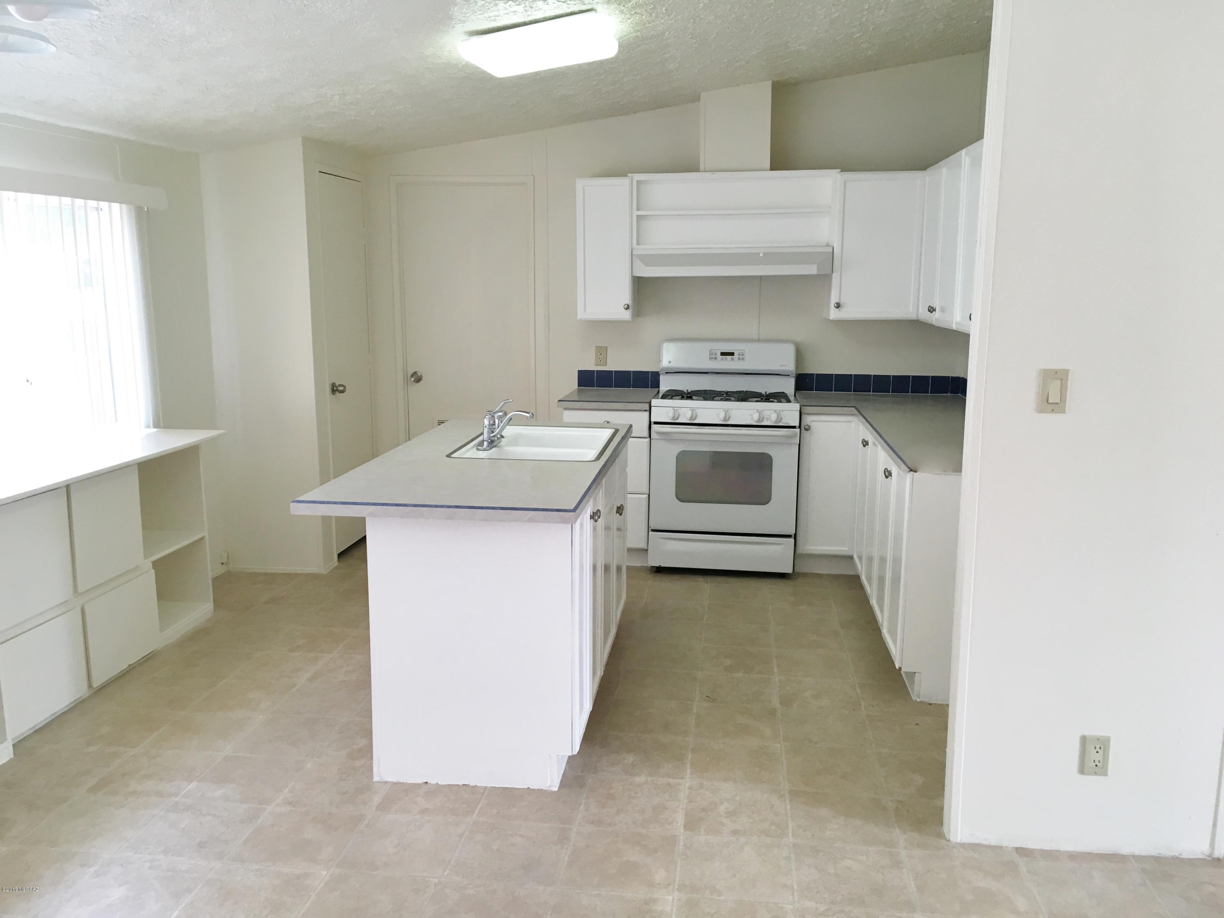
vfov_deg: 48.2
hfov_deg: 61.7
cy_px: 459
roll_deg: -1.2
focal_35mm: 29
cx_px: 612
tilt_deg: -10.3
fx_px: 1025
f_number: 2.2
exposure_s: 1/30
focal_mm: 4.15
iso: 32
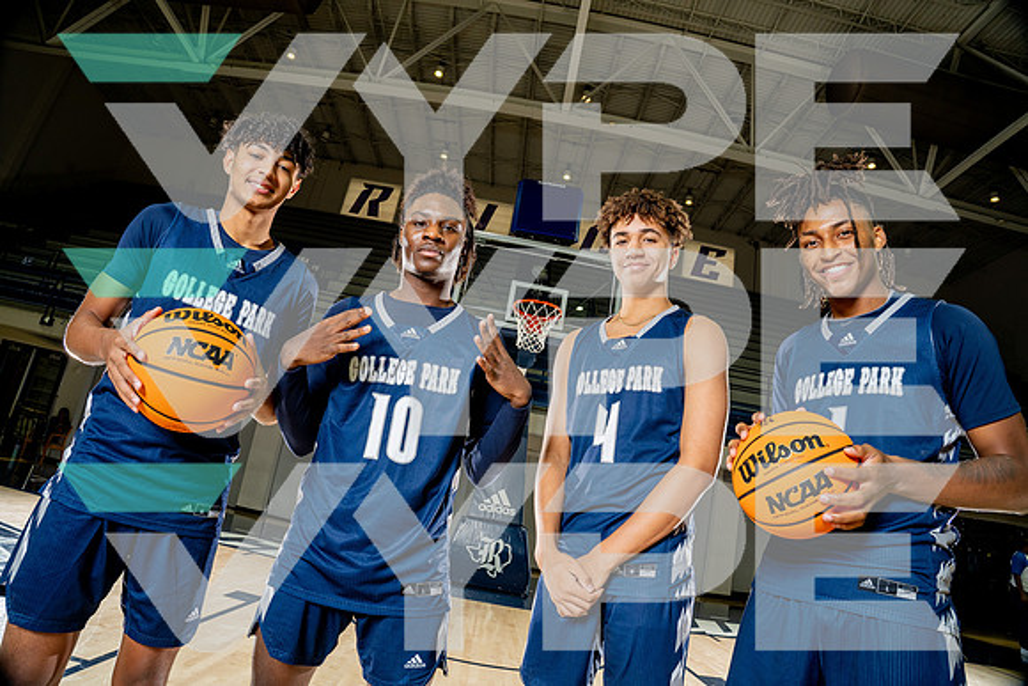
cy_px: 343
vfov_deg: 62.0
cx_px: 514
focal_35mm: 20
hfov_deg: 84.0
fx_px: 571
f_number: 7.1
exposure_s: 1/250
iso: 640
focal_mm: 20
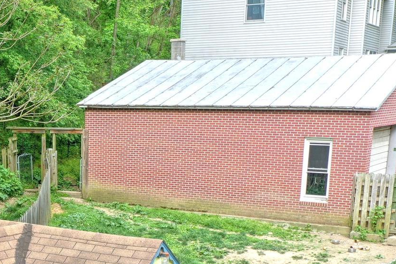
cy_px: 289
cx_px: 33
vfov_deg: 19.0
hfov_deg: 28.1
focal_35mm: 69
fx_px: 759
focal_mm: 10.3
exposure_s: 1/120
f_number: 4
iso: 100
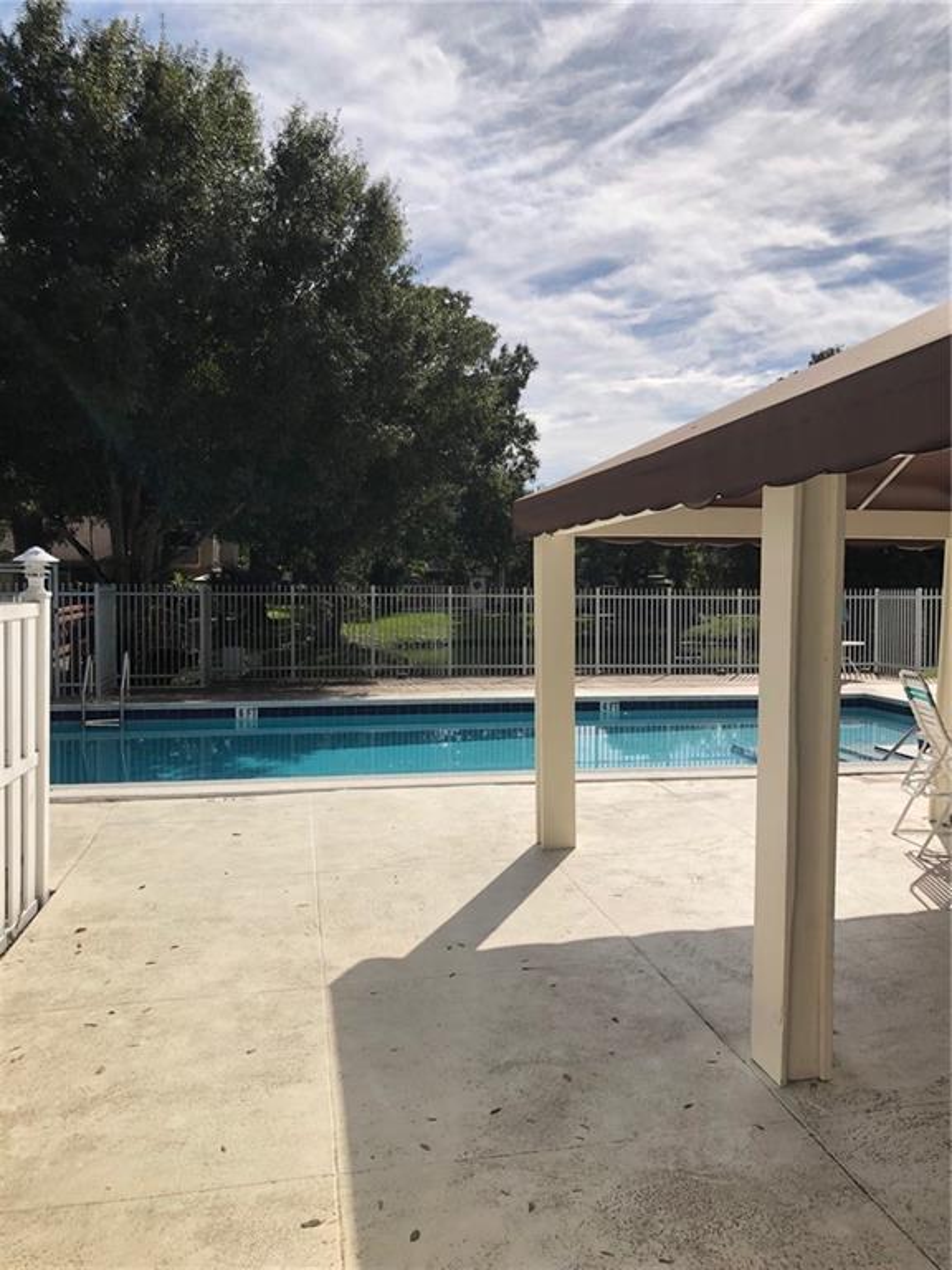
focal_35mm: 28
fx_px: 1027
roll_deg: +0.1
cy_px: 635
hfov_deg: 49.7
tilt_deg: -2.0
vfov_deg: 63.4
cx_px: 476
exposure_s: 1/3247
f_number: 1.8
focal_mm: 3.99
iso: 20
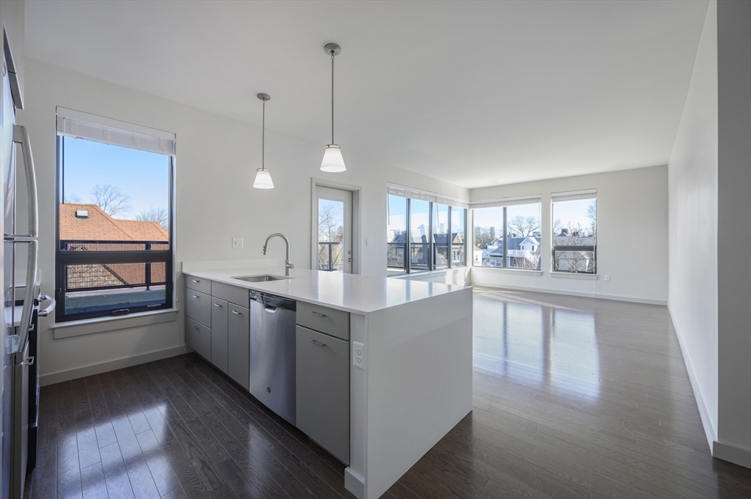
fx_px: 292
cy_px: 250
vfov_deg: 81.1
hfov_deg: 104.3
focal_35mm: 14
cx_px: 376
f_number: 7.1
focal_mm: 14
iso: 100
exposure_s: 1/8
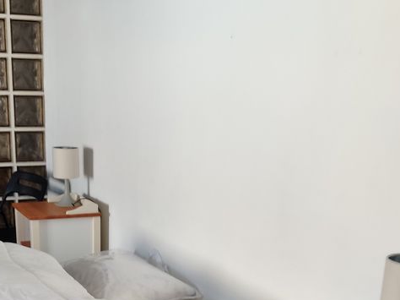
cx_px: 132
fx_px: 658
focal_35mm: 57
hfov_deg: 33.5
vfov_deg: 24.4
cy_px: 303
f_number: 1.75
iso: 250
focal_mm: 4.75
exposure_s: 1/50
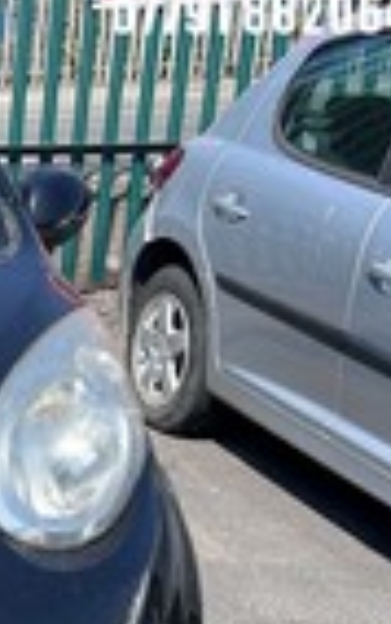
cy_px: 505
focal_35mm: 68
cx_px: -343
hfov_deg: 15.9
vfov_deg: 29.4
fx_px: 1157
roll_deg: +2.1
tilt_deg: -21.8
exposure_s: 1/2208
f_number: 1.5
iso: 50
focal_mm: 5.7
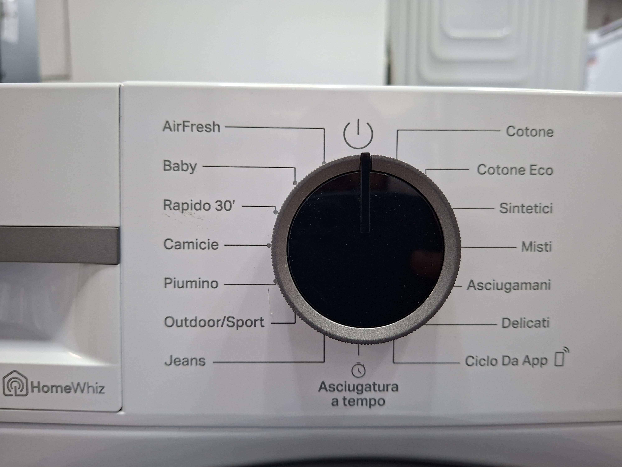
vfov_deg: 58.9
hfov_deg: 73.9
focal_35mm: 23
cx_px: 311
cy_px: 234
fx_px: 413
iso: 250
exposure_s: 1/50
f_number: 1.8
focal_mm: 5.54
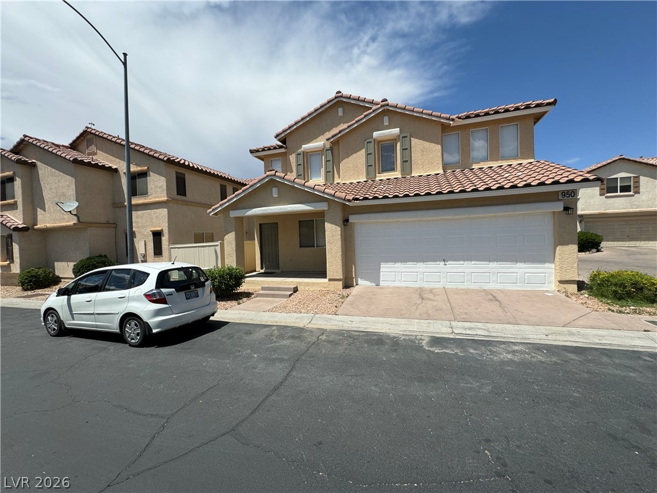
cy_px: 246
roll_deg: +1.7
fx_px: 266
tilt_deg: -0.3
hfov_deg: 102.1
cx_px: 328
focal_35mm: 14
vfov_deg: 85.7
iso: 50
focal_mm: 2.22
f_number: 2.2
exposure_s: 1/3390
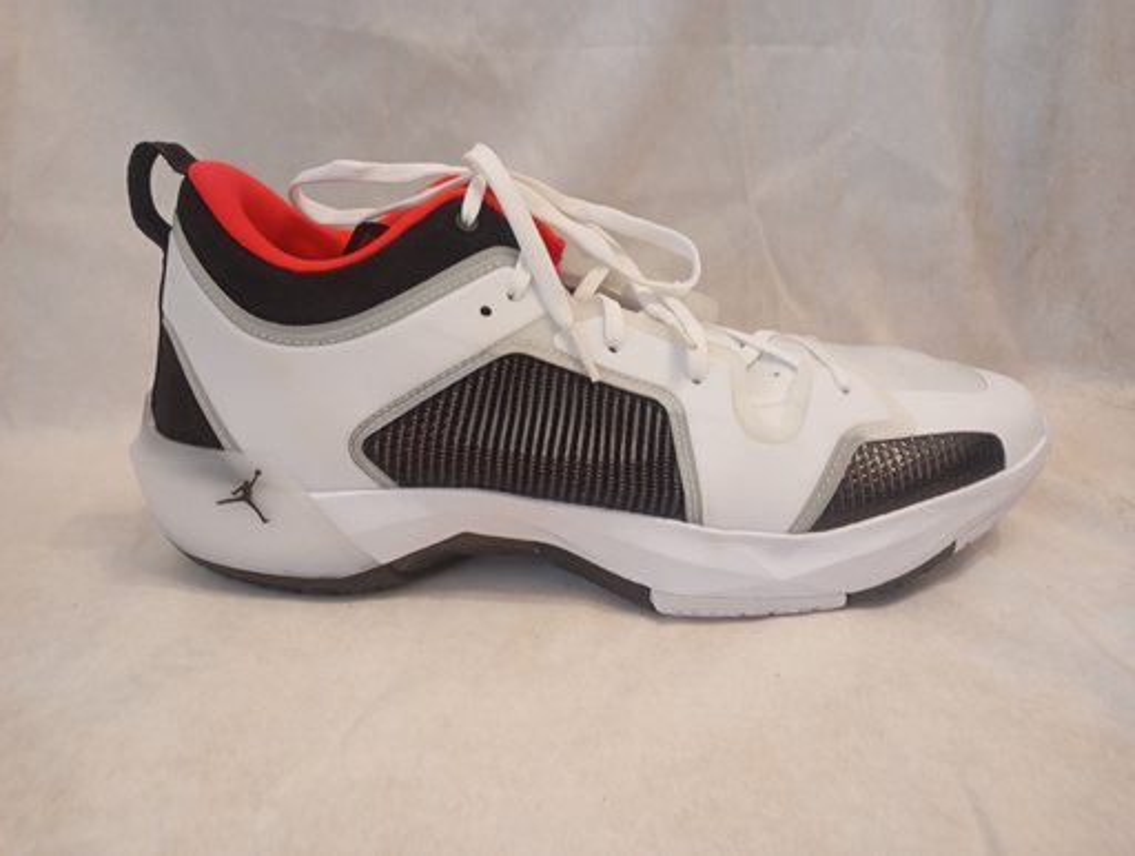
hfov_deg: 63.3
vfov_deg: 49.9
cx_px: 568
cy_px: 428
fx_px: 920
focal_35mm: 28
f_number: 1.8
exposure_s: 1/25
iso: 1160
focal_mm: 4.27
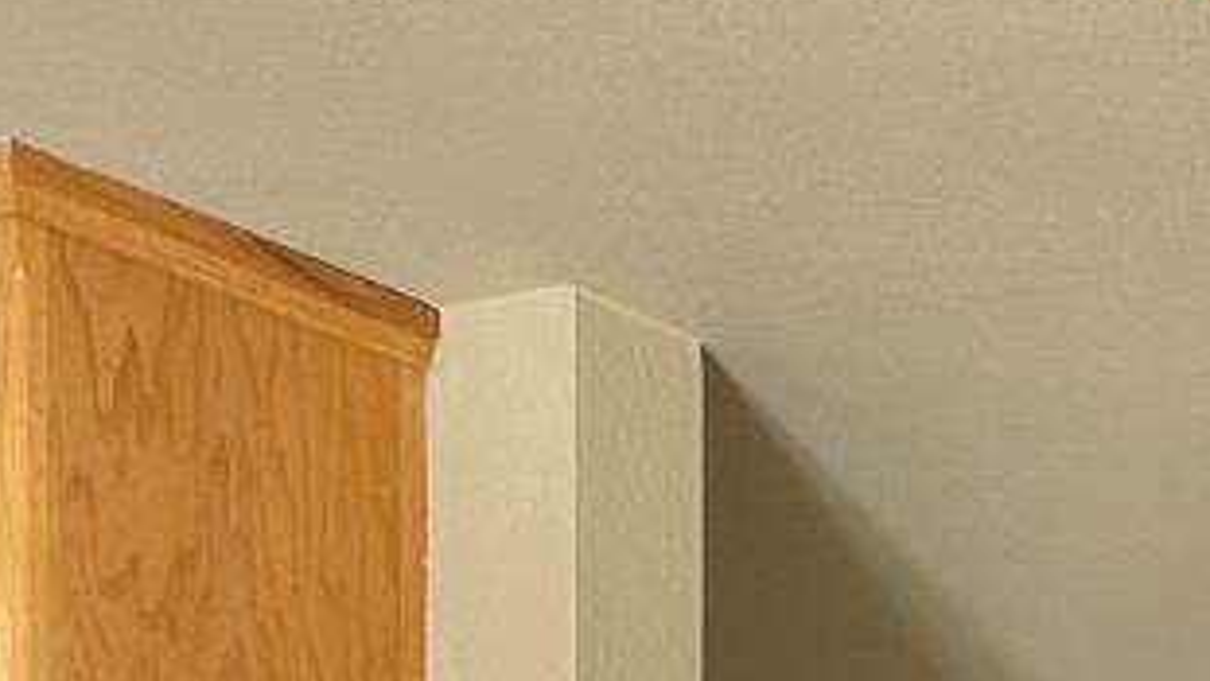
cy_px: 1882
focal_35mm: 126
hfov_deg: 14.0
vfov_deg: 8.4
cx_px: 2521
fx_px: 4043
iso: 200
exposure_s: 1/120
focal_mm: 6.86
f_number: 1.78
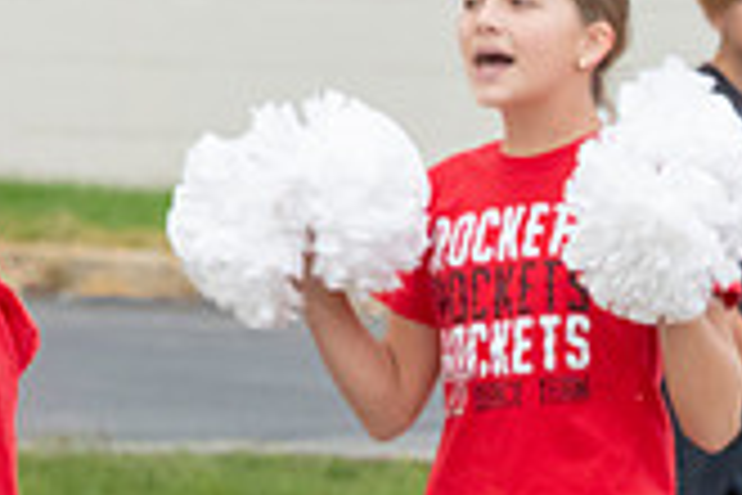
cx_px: 1025
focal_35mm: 879
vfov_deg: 1.6
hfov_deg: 2.3
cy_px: 623
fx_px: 18116
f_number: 11
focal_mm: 250
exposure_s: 1/250
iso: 3200
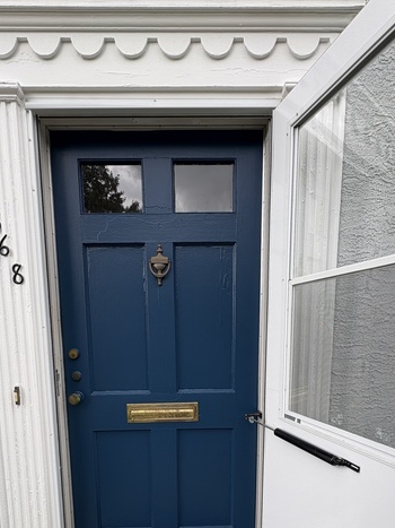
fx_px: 304
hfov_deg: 65.9
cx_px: 187
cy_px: 371
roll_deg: +0.4
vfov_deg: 77.8
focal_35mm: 20
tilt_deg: -5.9
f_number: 2.2
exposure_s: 1/117
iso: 40
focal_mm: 2.22
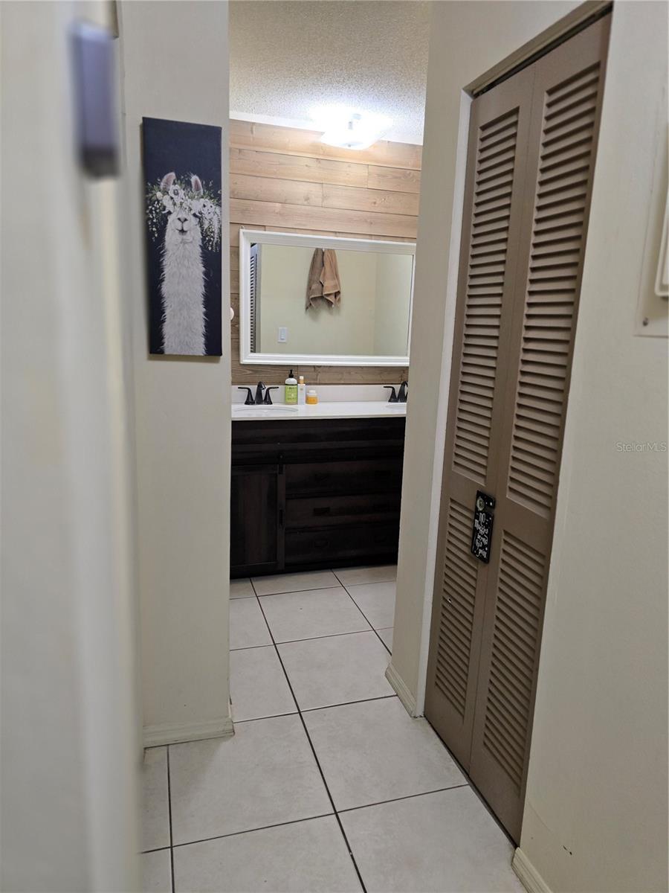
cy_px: 446
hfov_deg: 58.9
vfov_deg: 73.9
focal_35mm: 23
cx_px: 334
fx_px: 593
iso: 640
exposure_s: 1/120
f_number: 1.7
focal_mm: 6.3
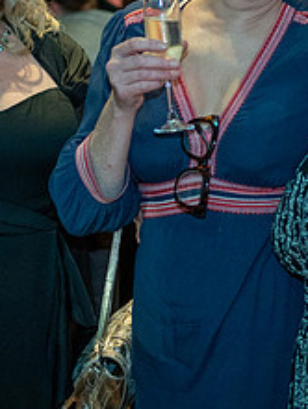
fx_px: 1327
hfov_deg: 13.1
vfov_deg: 17.5
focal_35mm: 112
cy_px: 119
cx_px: 22
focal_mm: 35
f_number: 1.8
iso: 1250
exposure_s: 1/80
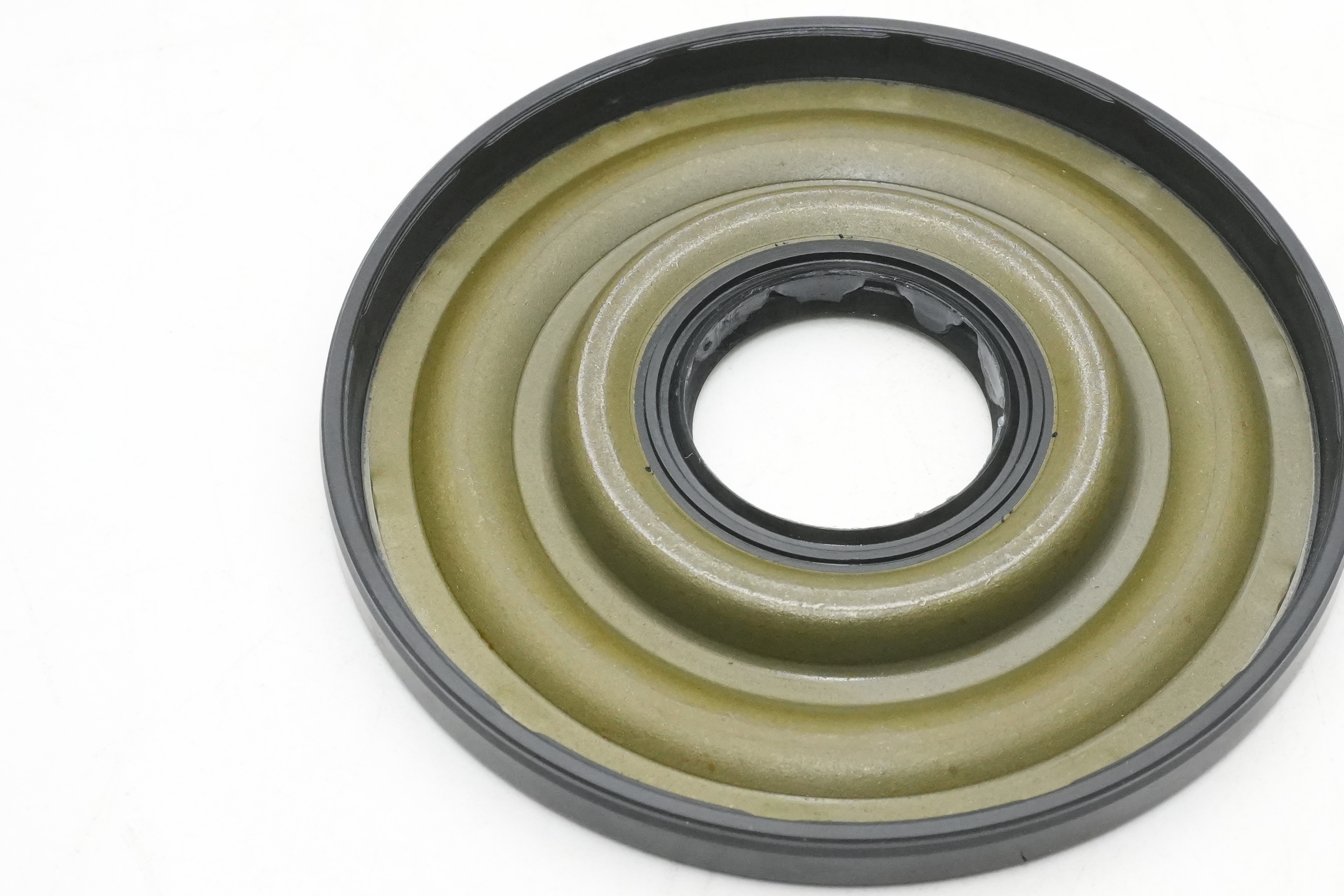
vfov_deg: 16.7
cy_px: 512
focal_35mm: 82
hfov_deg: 24.7
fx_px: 3059
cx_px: 838
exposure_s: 1/160
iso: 2500
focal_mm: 29
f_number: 11
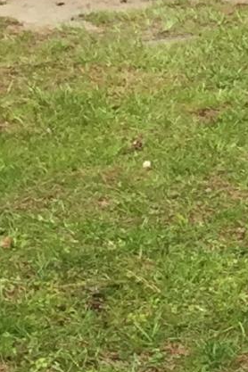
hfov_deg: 5.4
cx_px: 1080
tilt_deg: -5.7
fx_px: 2242
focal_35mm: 217
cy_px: -34
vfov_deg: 9.4
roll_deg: -1.4
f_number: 2.2
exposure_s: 1/898
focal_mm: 4.15
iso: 32
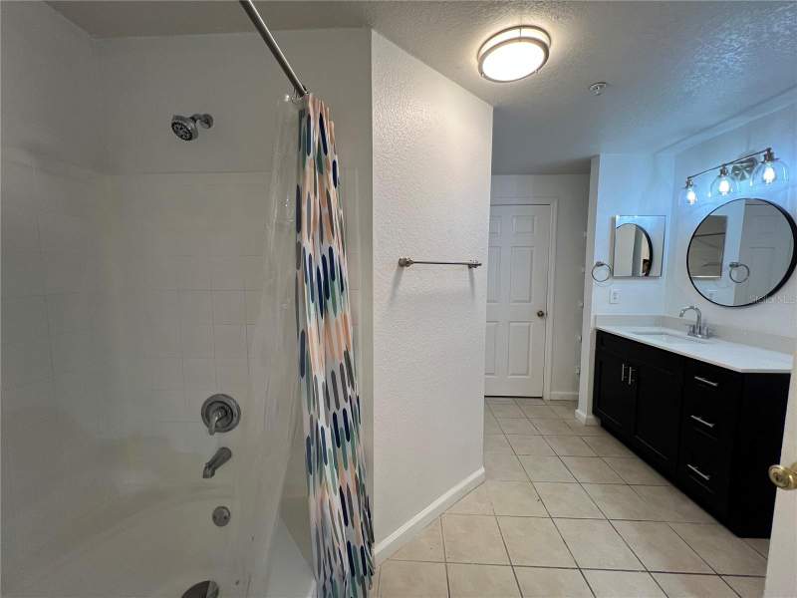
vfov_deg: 89.9
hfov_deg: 106.2
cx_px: 398
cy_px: 299
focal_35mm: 13
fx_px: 299
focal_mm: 1.57
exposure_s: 1/120
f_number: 1.8
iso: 200
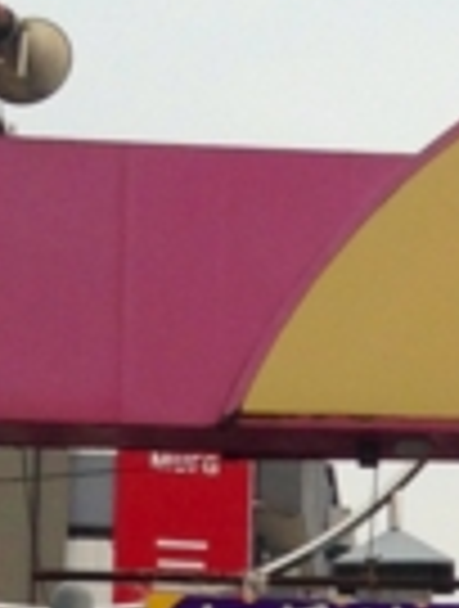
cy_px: 910
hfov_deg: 7.4
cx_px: 814
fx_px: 3431
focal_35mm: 195
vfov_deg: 9.8
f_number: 2.4
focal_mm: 4.12
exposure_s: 1/2008
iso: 50
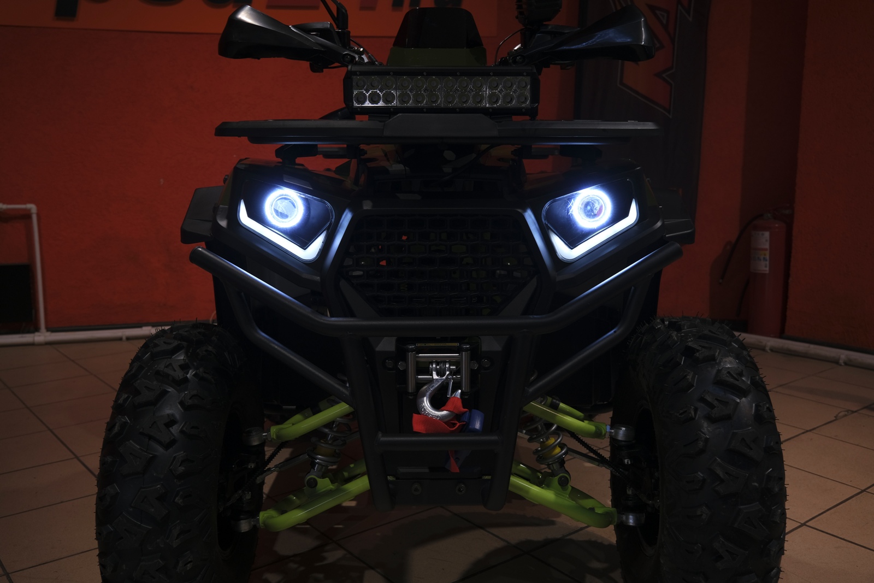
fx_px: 801
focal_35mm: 33
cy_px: 292
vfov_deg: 40.0
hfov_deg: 57.2
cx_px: 437
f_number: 4
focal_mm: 22.3
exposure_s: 1/100
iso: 200
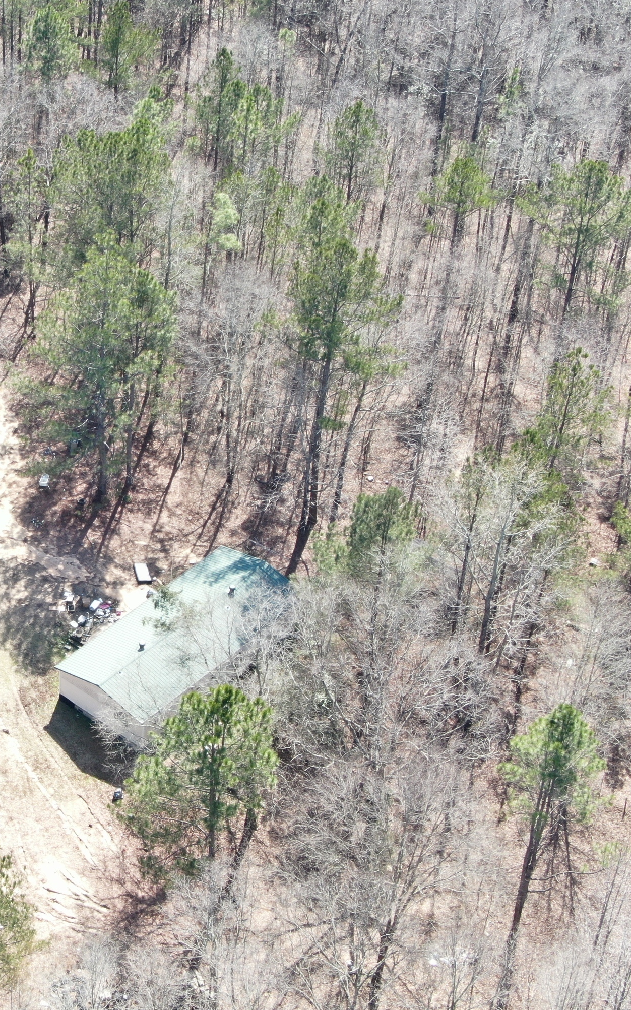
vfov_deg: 26.5
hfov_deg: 16.4
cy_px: 504
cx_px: 17
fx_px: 2147
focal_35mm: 78
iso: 100
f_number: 3.8
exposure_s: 1/60
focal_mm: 8.6
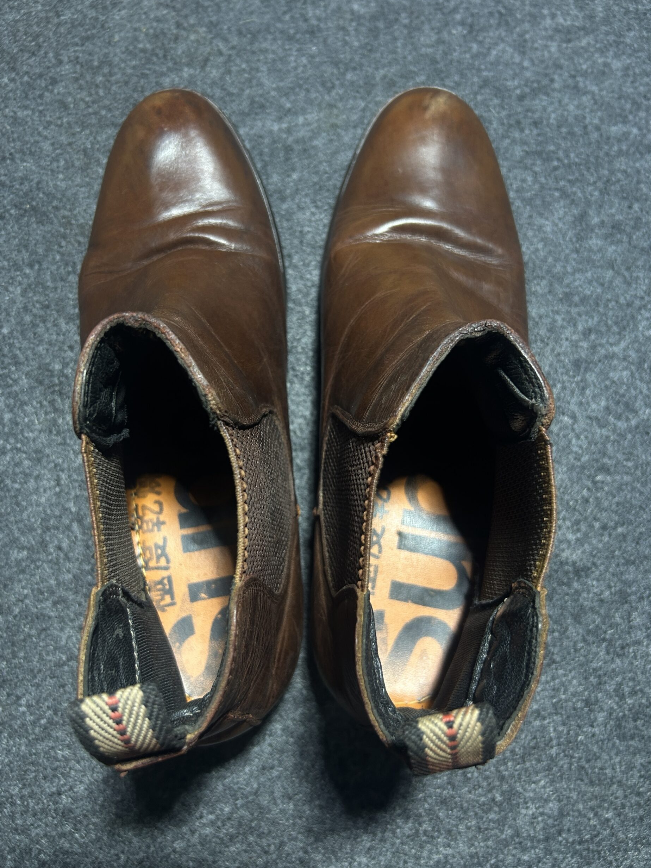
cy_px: 438
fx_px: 677
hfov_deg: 51.4
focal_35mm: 27
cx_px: 321
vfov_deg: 65.3
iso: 100
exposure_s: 1/50
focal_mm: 5.7
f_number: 1.5
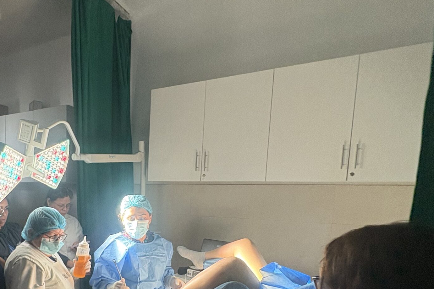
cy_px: 234
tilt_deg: -7.2
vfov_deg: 45.3
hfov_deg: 64.7
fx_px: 325
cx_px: 128
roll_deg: -1.9
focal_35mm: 27
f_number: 2.2
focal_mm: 2.22
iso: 250
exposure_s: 1/56
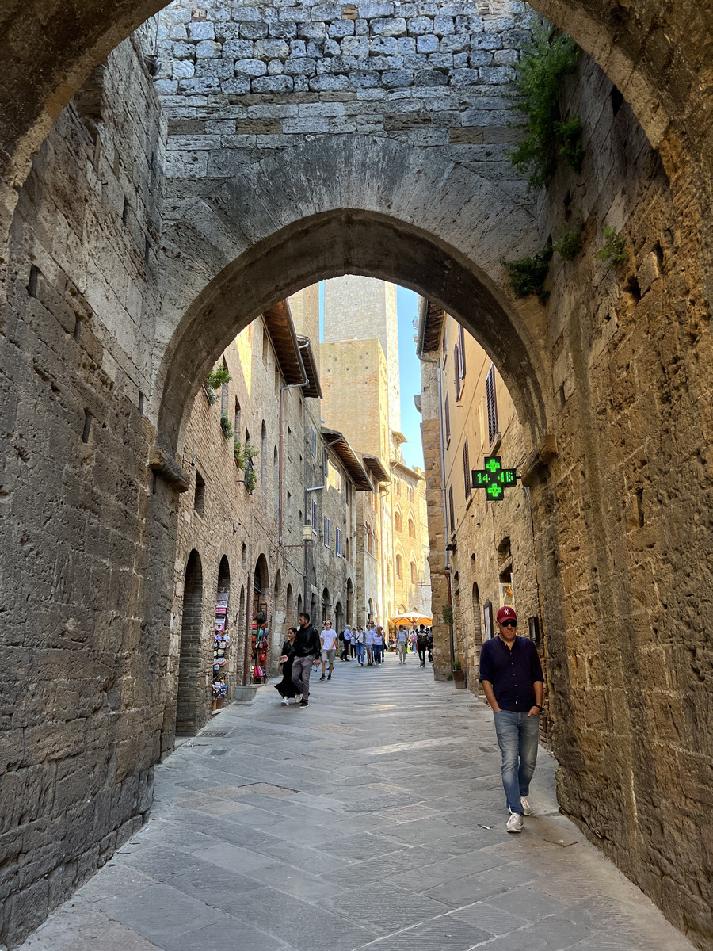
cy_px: 476
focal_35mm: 26
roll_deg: +0.0
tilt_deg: +16.2
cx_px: 356
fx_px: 714
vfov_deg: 67.3
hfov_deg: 53.1
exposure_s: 1/351
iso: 50
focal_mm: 5.7
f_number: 1.5
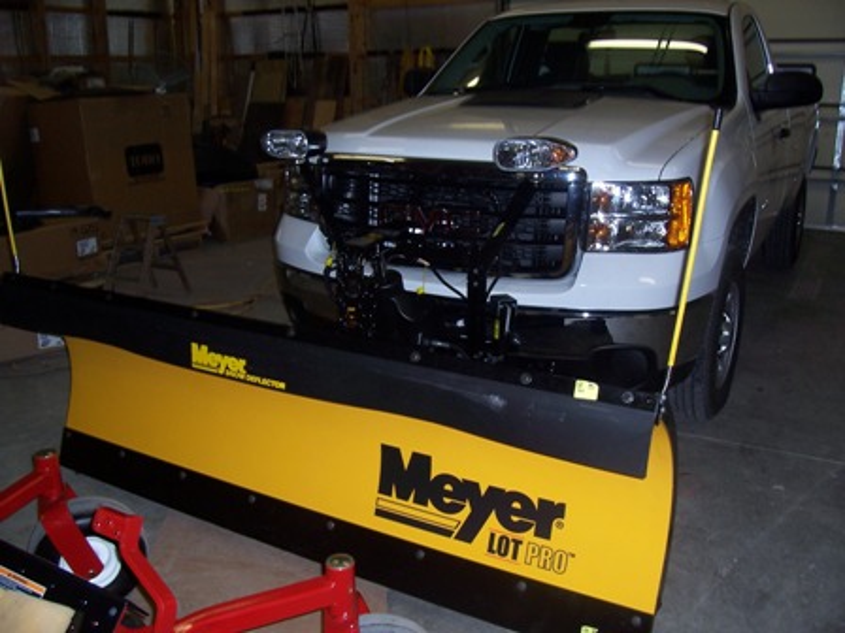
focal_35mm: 34
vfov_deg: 41.8
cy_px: 316
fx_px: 830
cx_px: 422
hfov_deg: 54.0
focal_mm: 5.6
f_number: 2.7
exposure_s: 1/60
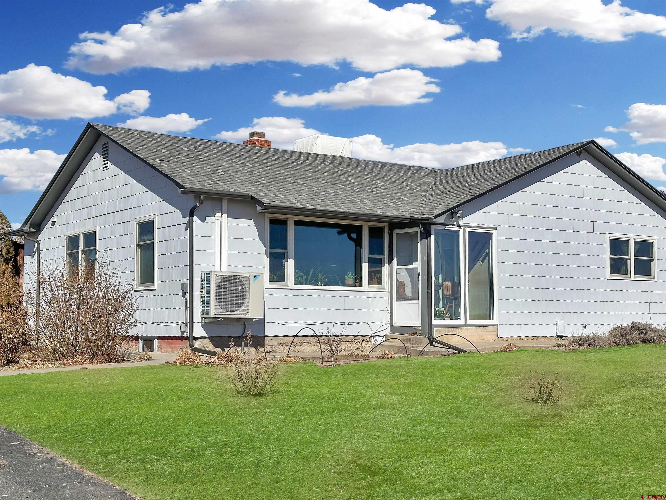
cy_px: 250
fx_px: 924
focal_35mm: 48
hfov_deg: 39.7
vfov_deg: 30.3
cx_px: 333
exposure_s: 1/9804
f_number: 1.78
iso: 64
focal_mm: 6.86
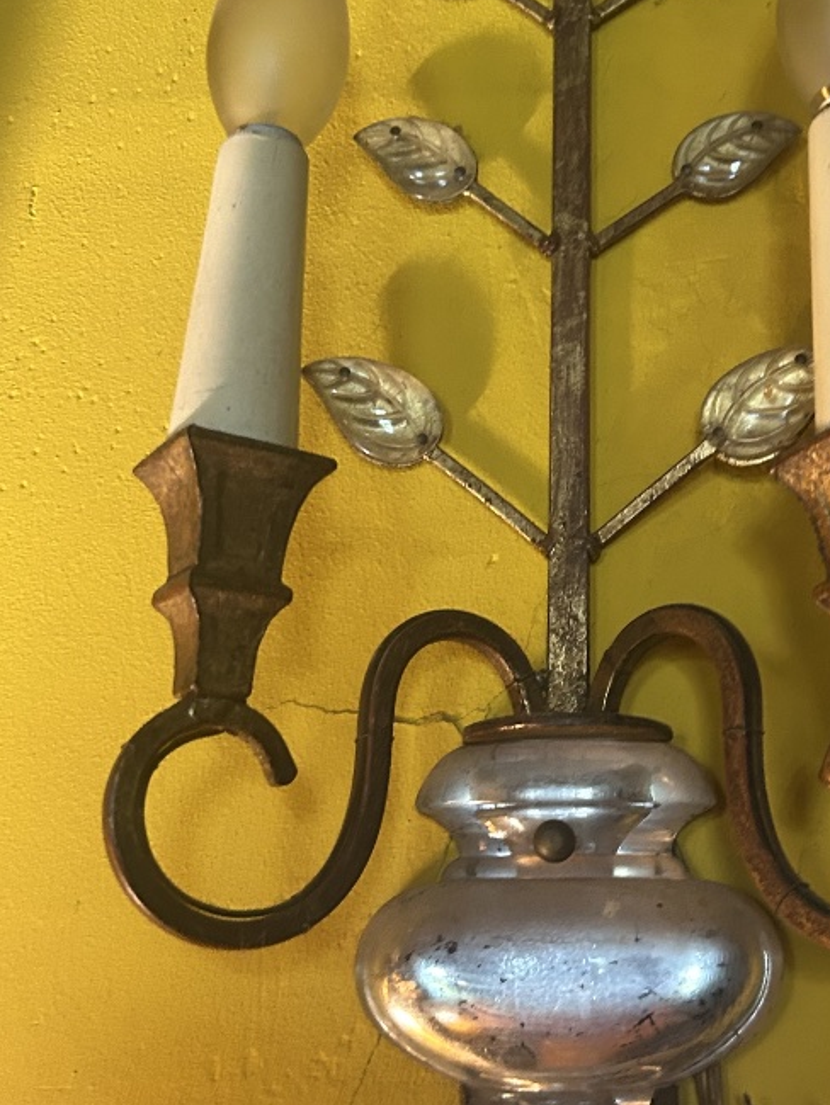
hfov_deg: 30.0
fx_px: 1534
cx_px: 561
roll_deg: +0.2
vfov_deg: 39.6
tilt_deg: +13.6
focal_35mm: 48
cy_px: 549
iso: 400
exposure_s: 1/60
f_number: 1.5
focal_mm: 5.7
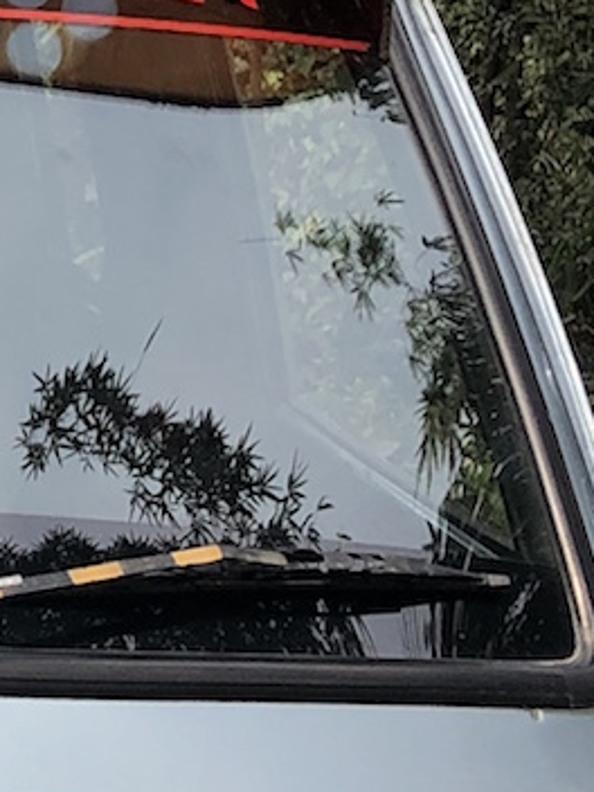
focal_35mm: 159
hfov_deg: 8.9
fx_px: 3638
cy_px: -29
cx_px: -477
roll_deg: -0.6
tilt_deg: +2.2
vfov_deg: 12.3
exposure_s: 1/750
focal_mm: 4
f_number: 1.8
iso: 20
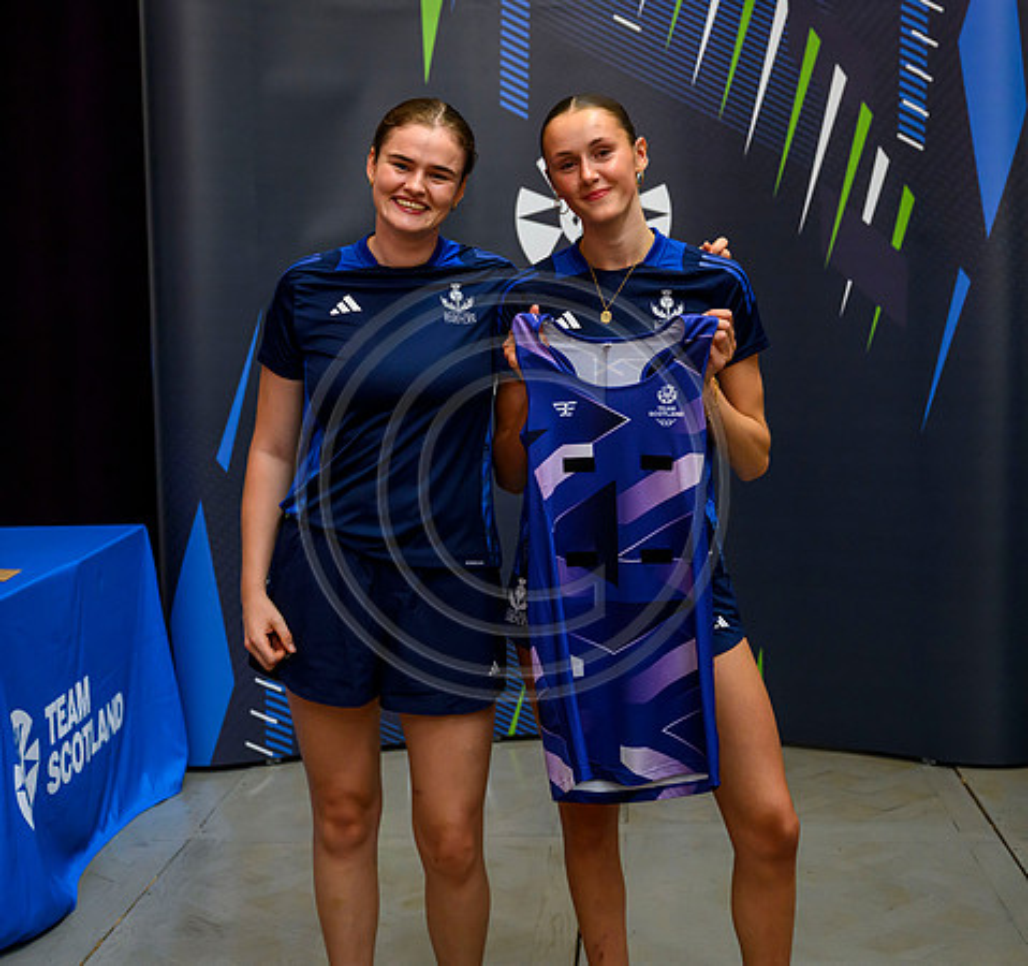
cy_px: 448
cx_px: 596
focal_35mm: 57
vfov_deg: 29.2
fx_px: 1855
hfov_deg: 30.9
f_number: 3.5
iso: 4000
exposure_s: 1/320
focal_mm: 43
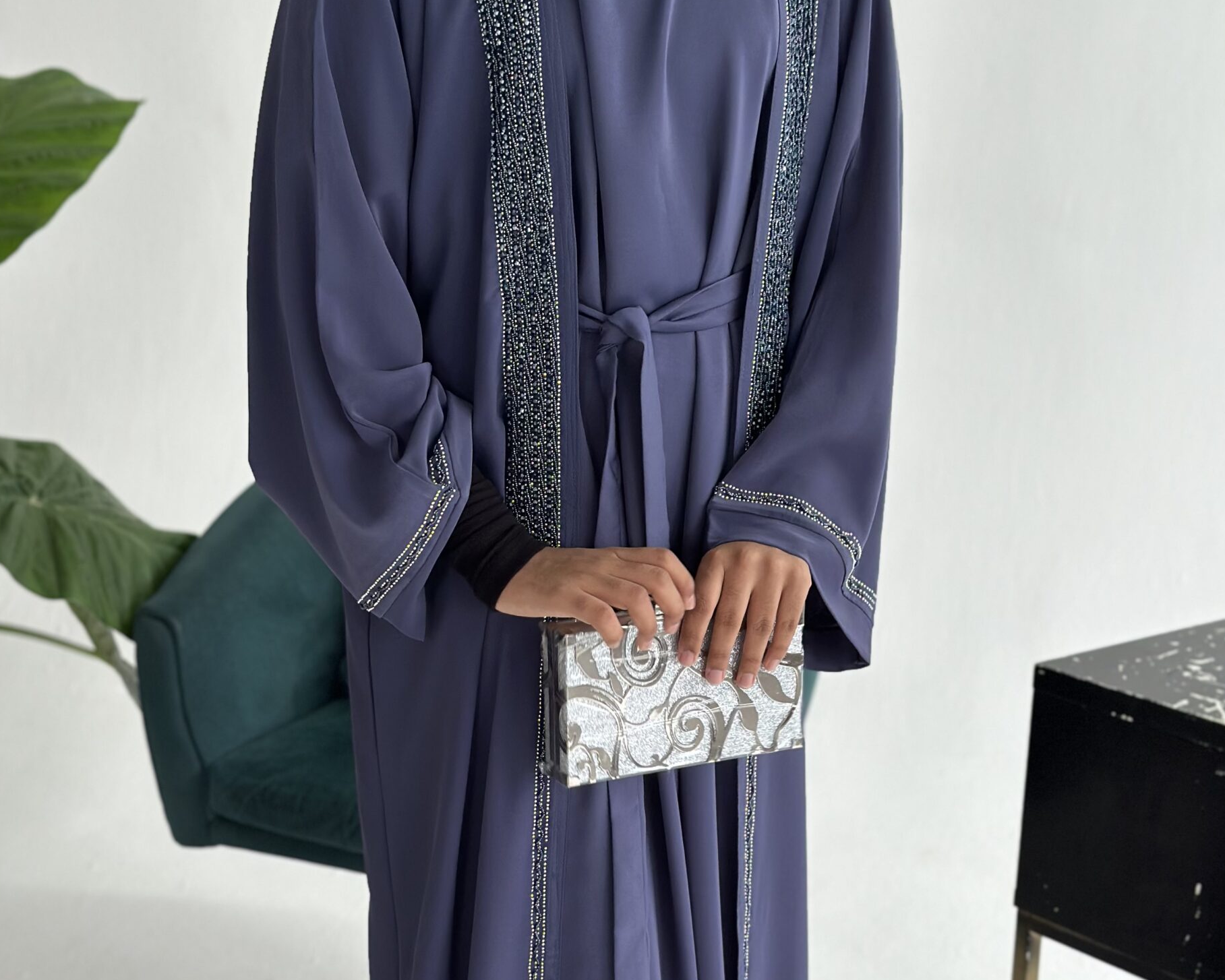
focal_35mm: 66
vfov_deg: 22.9
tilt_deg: -18.4
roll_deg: -2.3
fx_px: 2393
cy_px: 741
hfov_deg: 28.7
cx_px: 587
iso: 125
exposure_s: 1/121
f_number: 1.78
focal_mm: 6.86
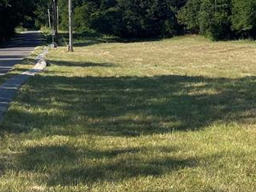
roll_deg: +1.8
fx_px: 629
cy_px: 51
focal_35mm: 85
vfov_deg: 17.3
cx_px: 415
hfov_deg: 19.2
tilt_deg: -5.5
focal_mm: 4.25
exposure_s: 1/2688
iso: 32
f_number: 1.8
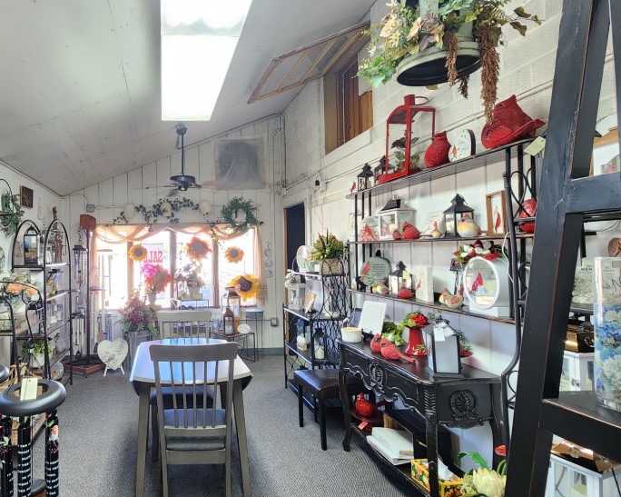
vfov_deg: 70.8
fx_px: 349
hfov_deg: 79.0
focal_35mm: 19
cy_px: 246
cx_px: 182
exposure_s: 1/60
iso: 320
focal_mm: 2.2
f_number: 2.2
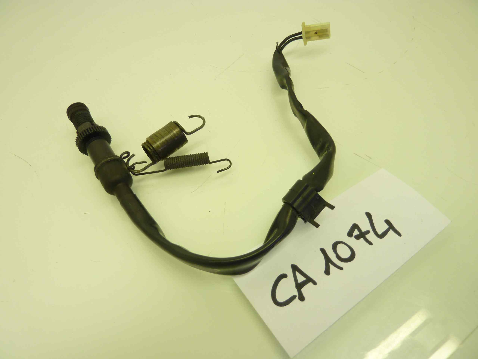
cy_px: 180
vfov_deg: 54.9
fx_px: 345
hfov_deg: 69.4
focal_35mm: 25
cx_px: 239
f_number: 3.3
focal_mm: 4.1
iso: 80
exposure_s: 1/30
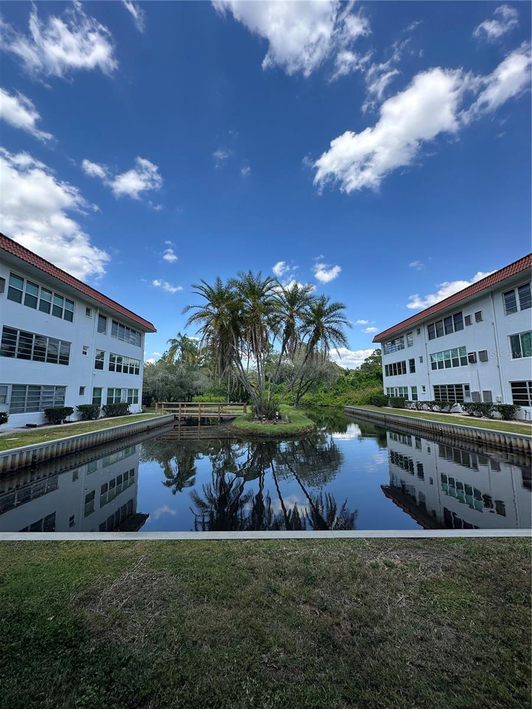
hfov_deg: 85.7
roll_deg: -0.5
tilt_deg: +8.5
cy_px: 354
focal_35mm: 14
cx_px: 266
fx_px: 287
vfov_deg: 102.1
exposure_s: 1/1171
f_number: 2.2
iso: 40
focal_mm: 2.22
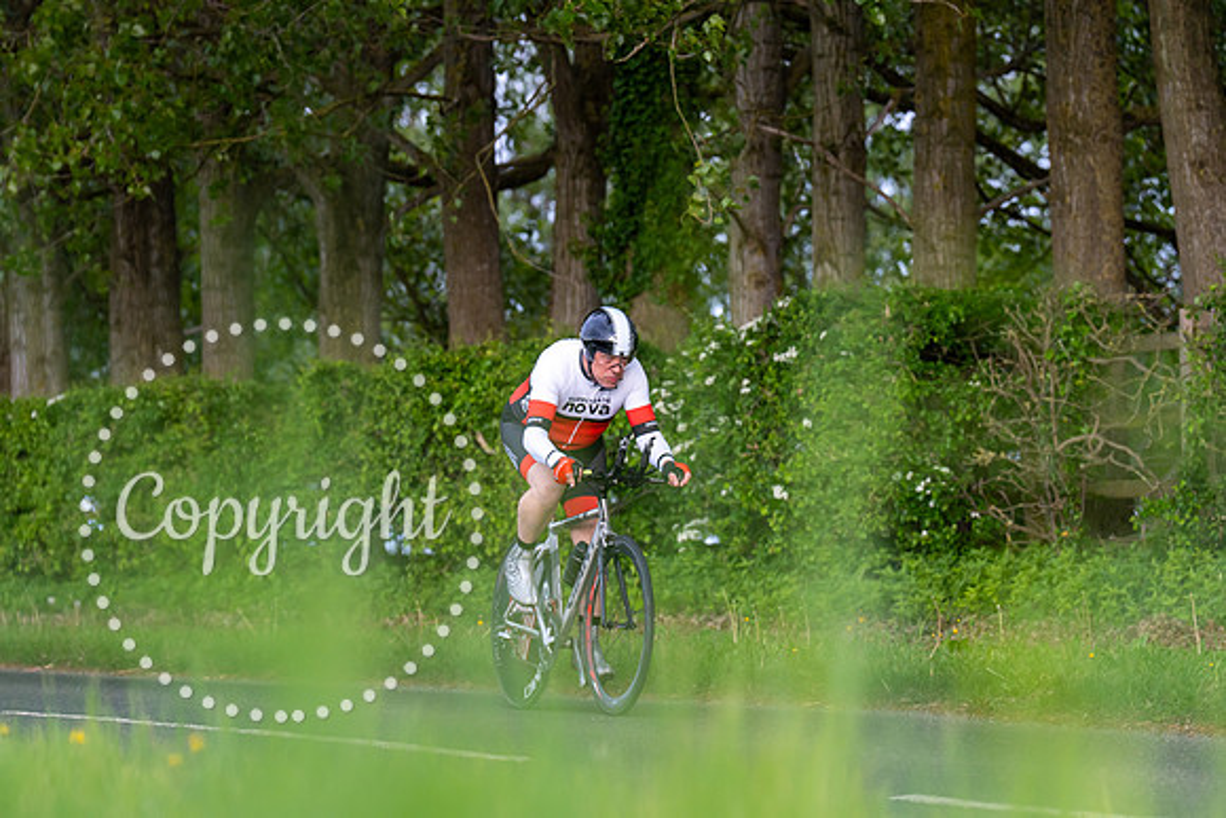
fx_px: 5924
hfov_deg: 11.8
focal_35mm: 174
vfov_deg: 7.9
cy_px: 382
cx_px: 572
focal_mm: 163
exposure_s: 1/800
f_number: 4
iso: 1250
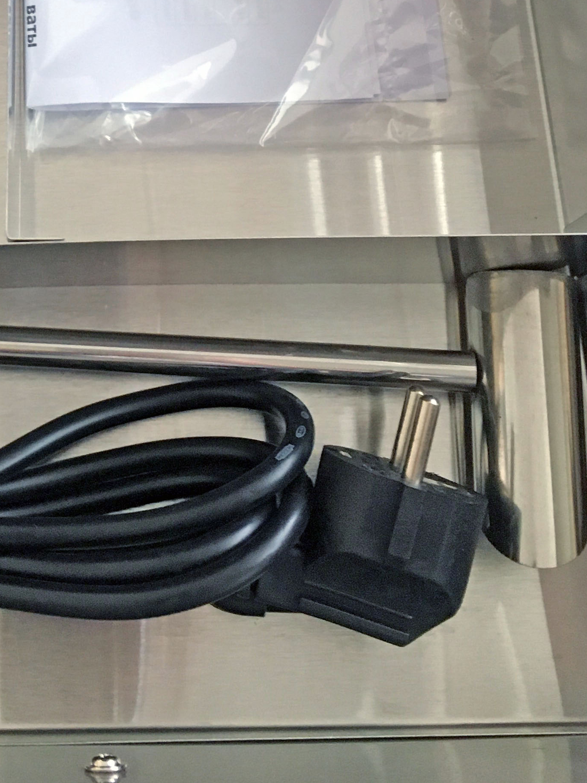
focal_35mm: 64
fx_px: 1447
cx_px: 6
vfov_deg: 28.3
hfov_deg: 22.1
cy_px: -12
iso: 200
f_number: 2.2
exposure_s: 1/20
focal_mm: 4.15
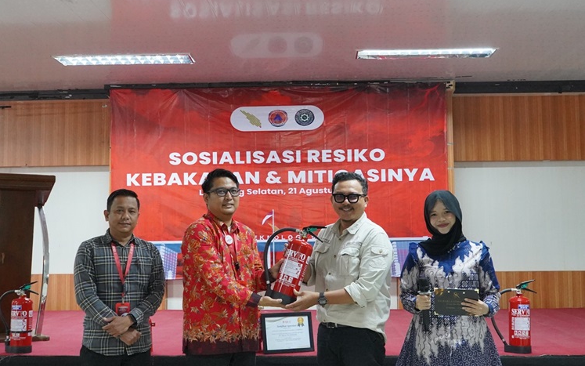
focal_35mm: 43
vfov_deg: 29.9
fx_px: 686
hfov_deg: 46.2
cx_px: 292
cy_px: 192
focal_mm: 28
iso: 8000
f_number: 5.6
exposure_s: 1/125
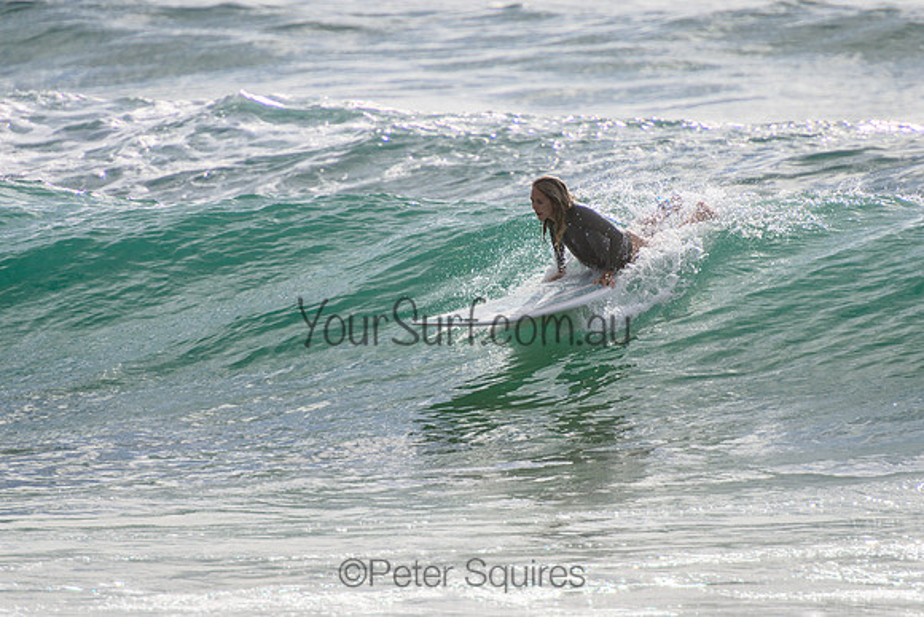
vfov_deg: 2.5
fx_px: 14124
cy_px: 251
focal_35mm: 550
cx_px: 545
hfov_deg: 3.7
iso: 100
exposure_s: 1/2000
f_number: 5.6
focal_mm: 400
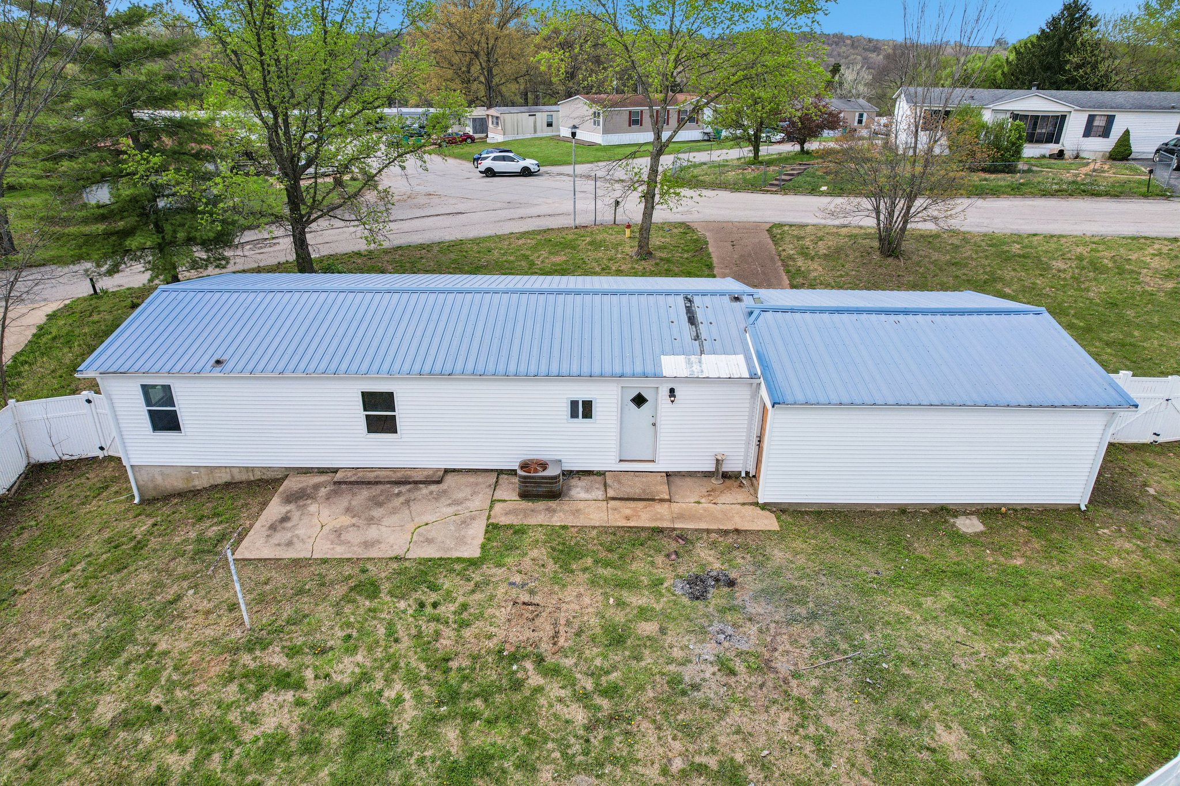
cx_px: 590
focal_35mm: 22
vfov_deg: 57.2
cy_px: 393
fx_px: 721
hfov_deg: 78.6
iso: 110
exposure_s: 1/1500
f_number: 2.8
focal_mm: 8.4
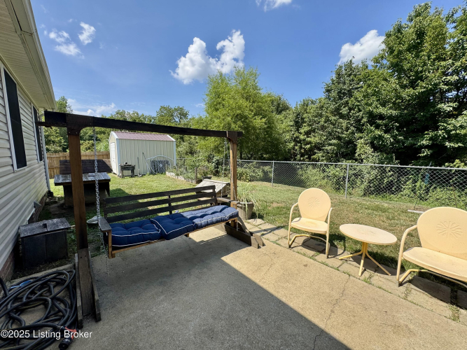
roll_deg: -1.1
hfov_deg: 102.1
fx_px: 189
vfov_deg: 85.7
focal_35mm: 14
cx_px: 234
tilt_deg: -6.9
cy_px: 175
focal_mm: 2.22
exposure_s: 1/1063
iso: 50
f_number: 2.2
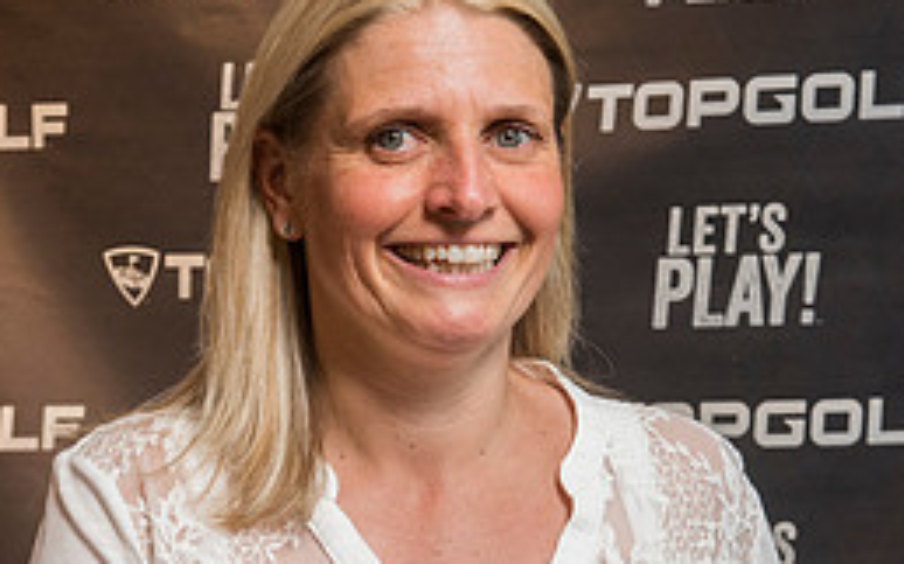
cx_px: 403
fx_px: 2931
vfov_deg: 11.0
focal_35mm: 119
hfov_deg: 17.5
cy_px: 461
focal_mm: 52
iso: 1000
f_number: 8
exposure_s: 1/100
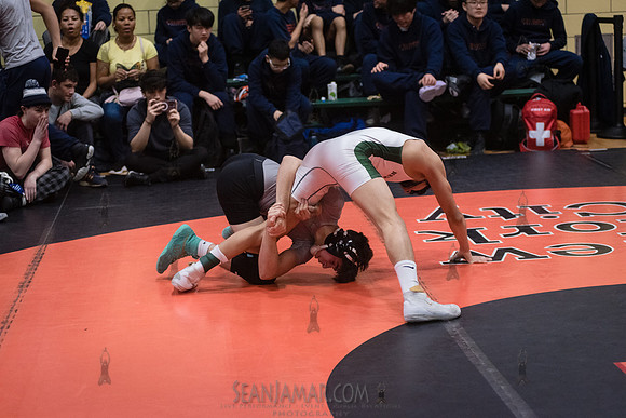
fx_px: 1391
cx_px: 313
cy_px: 209
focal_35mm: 80
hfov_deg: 25.4
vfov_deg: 17.1
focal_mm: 80
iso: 8000
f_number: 3.5
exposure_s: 1/640
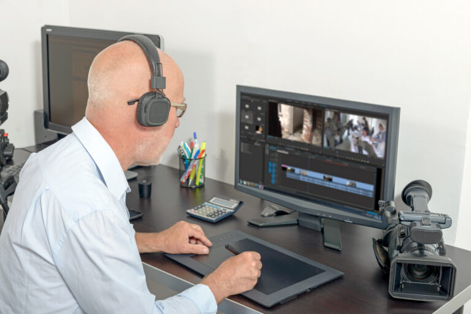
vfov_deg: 27.0
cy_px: 157
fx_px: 654
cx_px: 236
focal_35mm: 50
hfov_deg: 39.6
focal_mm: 50
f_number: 7.1
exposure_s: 1/160
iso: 125
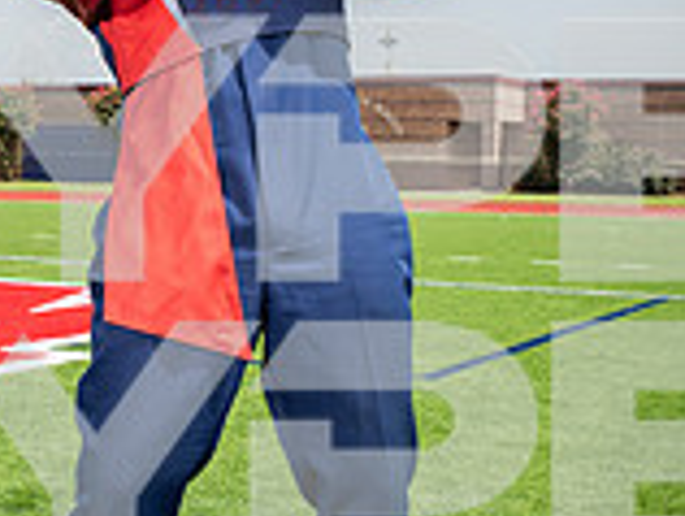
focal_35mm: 82
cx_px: 208
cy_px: 152
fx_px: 1625
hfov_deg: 23.7
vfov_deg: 18.0
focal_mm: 30
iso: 125
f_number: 7.1
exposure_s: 1/400
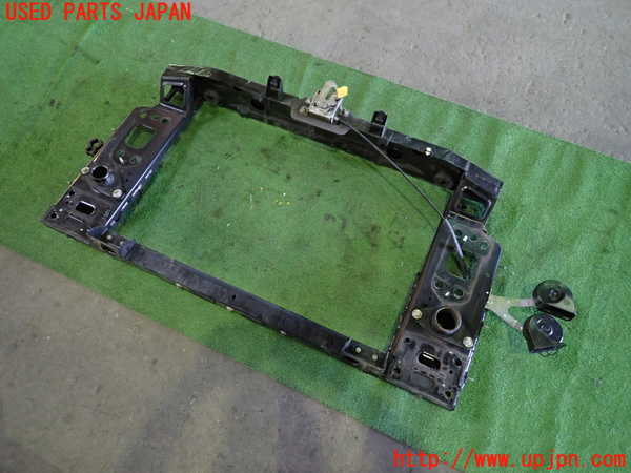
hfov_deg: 69.4
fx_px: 456
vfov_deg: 54.9
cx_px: 316
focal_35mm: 25
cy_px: 236
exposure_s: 1/30
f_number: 2
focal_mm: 4.5
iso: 500
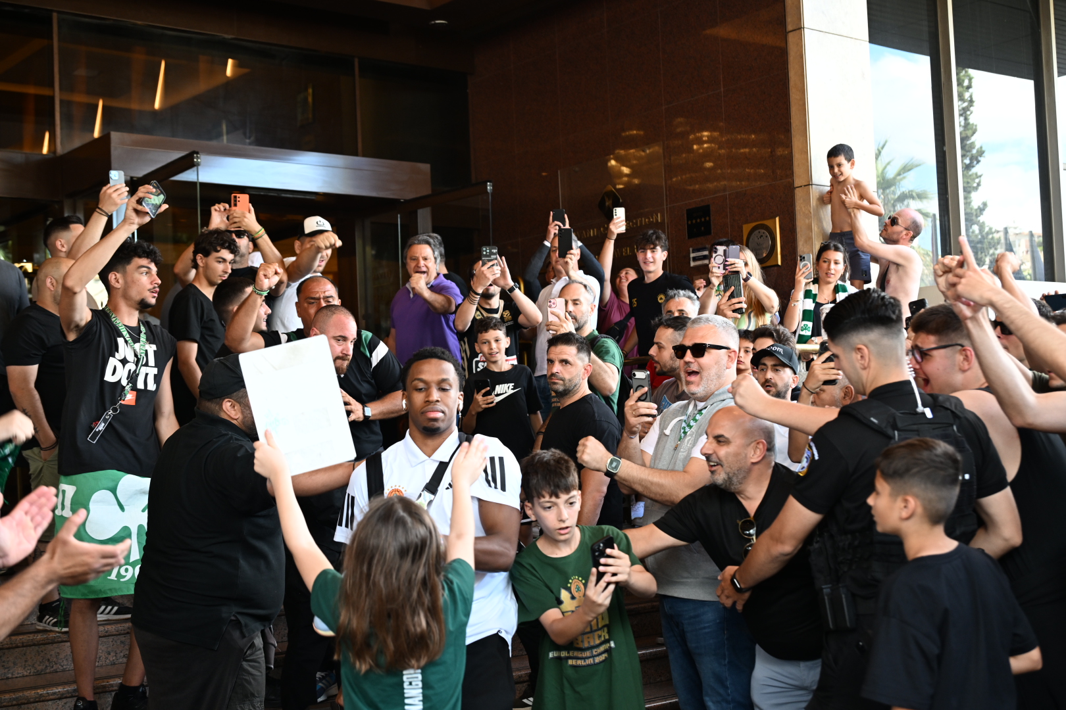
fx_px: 1362
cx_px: 533
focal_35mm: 46
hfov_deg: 42.7
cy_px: 355
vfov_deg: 29.2
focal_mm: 46
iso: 900
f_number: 4
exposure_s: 1/200
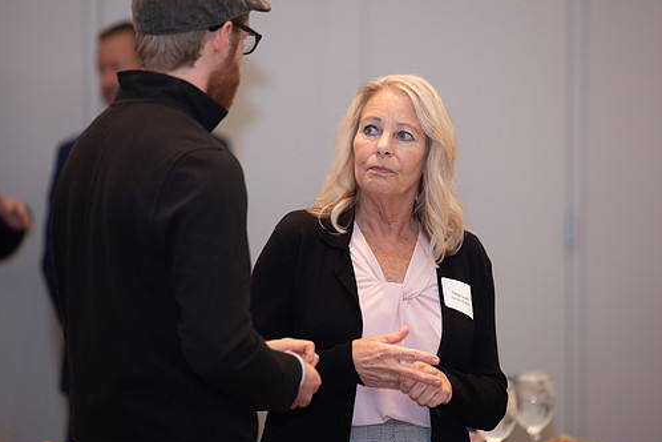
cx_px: 359
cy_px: 204
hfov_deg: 8.8
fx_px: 4284
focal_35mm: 233
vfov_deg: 5.9
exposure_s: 1/200
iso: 1000
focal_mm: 200
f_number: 4
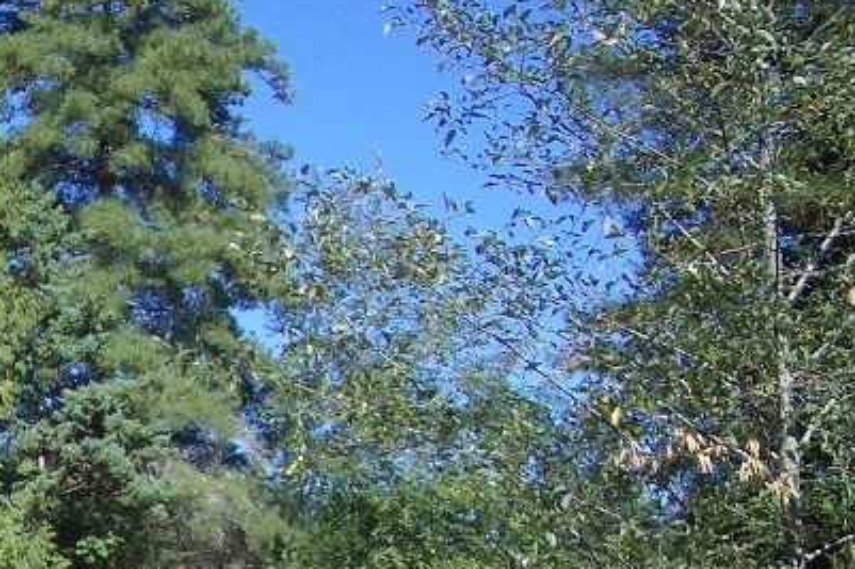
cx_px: -62
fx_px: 2208
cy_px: 635
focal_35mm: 93
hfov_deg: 20.9
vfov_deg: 14.3
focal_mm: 5.8
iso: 50
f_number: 2.6
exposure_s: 1/800
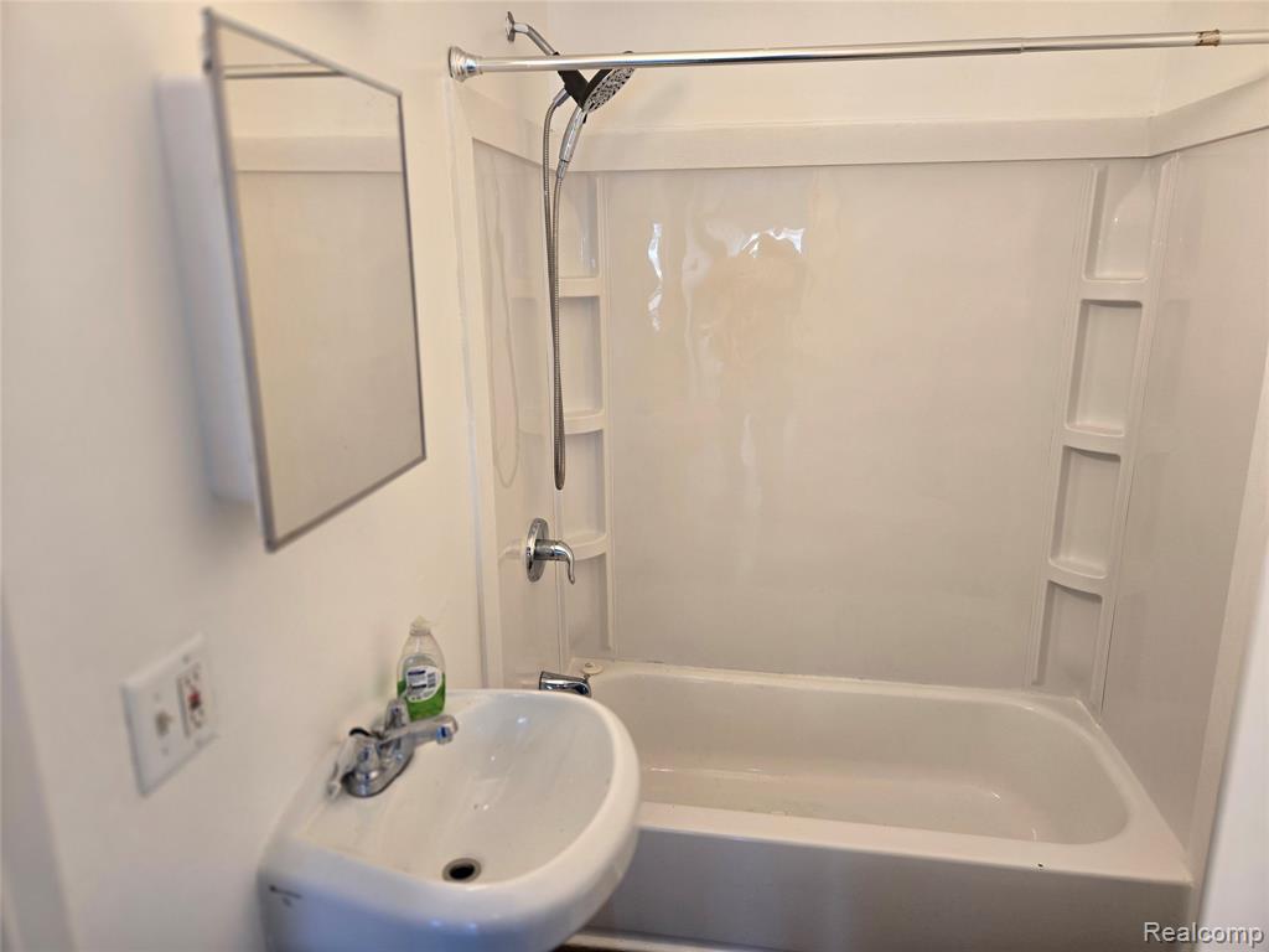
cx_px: 634
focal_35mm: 23
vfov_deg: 58.9
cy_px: 476
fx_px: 843
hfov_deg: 73.9
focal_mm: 5.4
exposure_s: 1/120
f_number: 1.8
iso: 100
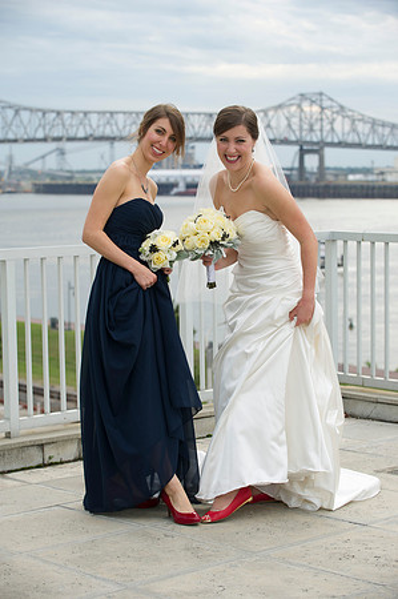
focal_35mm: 90
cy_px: 300
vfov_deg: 22.6
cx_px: 199
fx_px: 1496
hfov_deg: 15.2
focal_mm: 90
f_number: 4.5
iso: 200
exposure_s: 1/200
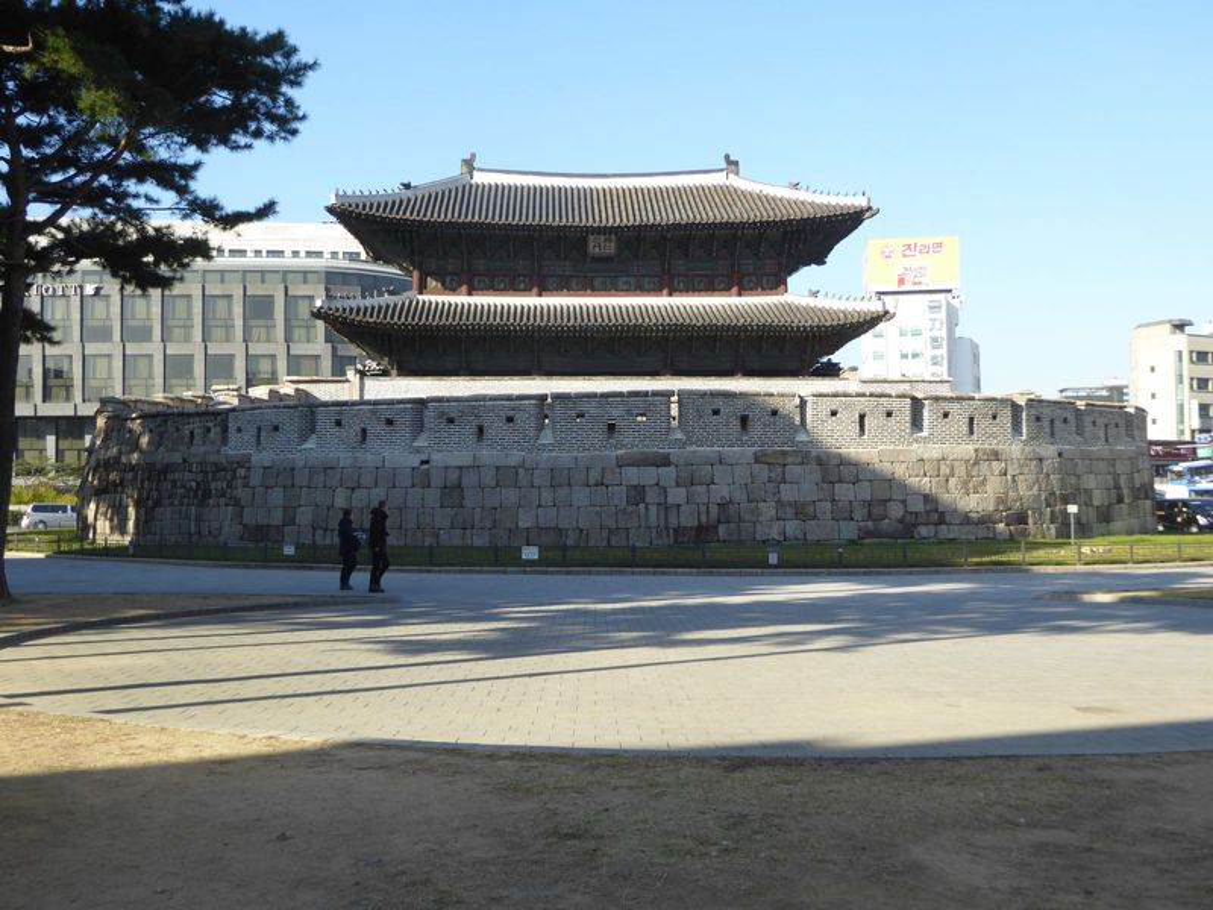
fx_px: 1297
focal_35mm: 37
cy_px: 455
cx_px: 606
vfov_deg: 38.7
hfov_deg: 50.1
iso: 80
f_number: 3.7
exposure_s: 1/250
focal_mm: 6.7
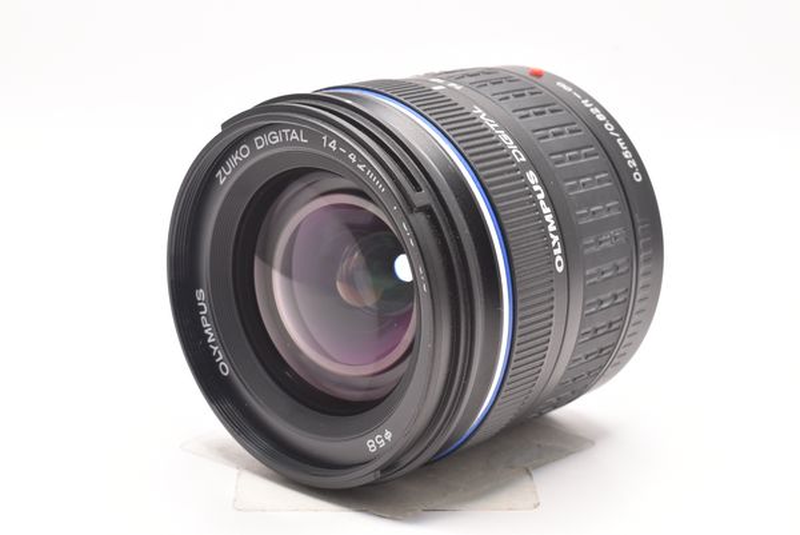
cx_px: 400
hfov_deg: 24.6
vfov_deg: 16.6
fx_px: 1835
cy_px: 268
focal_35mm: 82
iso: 200
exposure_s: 1/4
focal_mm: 55
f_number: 16
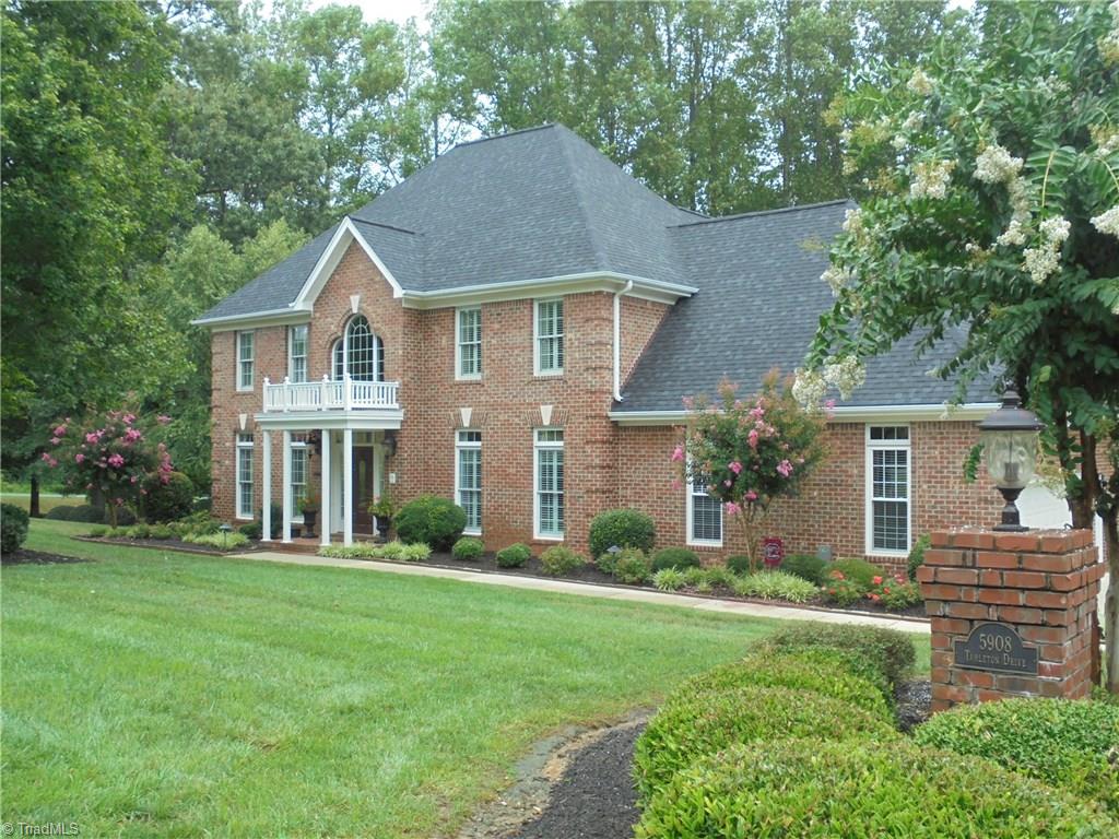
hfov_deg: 54.0
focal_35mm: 34
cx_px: 560
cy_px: 420
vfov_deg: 41.8
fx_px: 1099
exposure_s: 1/125
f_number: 4
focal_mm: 6.1
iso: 100
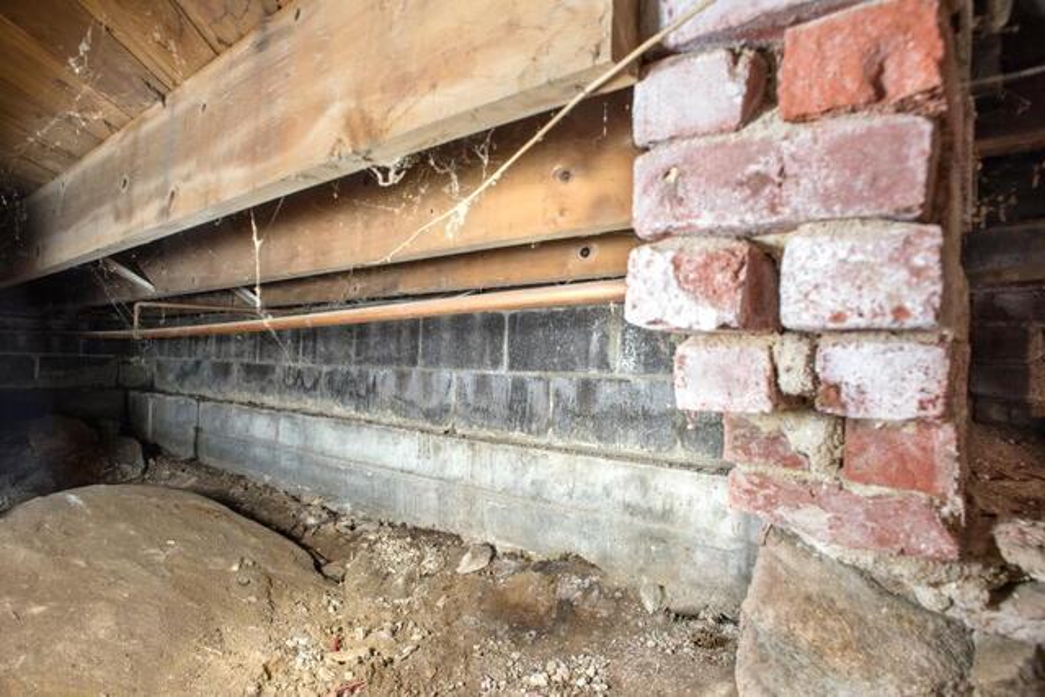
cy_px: 348
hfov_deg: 84.0
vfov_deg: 62.0
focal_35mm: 20
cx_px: 522
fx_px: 581
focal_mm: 20
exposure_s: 1/6
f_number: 9
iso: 800
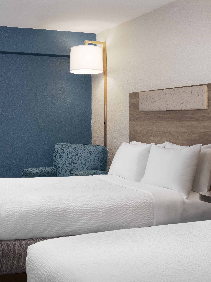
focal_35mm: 49
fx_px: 397
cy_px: 146
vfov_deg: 39.0
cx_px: 40
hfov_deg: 29.1
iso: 400
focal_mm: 29.5
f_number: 11
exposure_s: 1/25
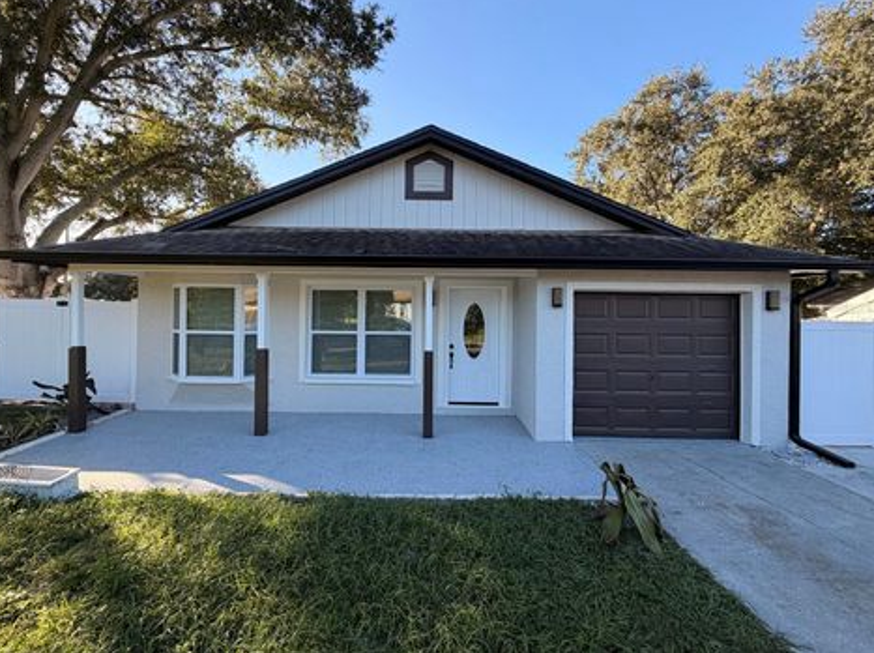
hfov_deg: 98.2
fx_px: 378
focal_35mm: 15
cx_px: 415
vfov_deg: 81.5
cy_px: 307
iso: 50
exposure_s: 1/374
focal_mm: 2.22
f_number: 2.2
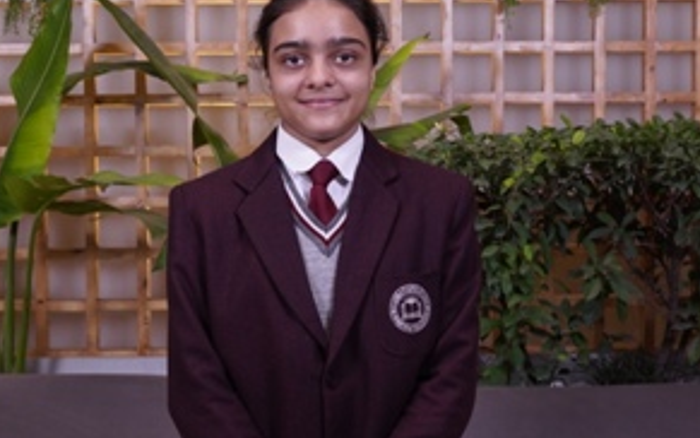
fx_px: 1259
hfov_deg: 31.1
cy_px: 227
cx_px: 325
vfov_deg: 19.7
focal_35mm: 66
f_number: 5
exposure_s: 1/125
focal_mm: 28
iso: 500
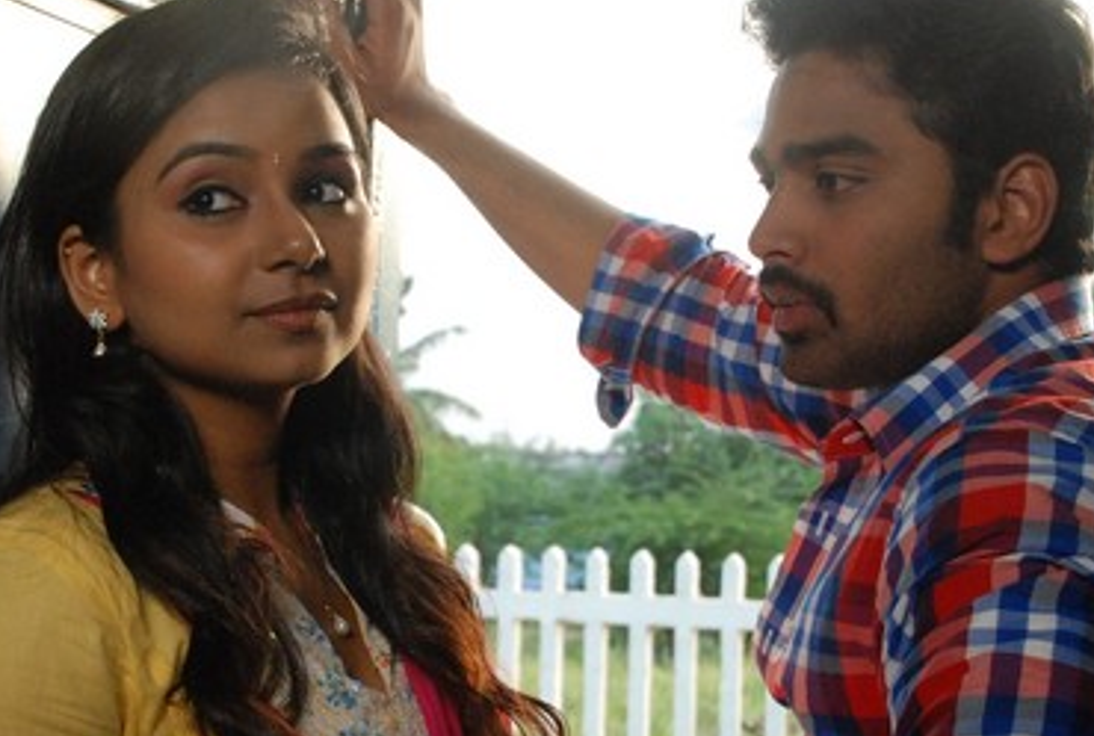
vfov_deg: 16.5
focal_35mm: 83
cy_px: 500
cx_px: 461
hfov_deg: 24.4
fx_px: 2529
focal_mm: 32
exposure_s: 1/125
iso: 1250
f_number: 8
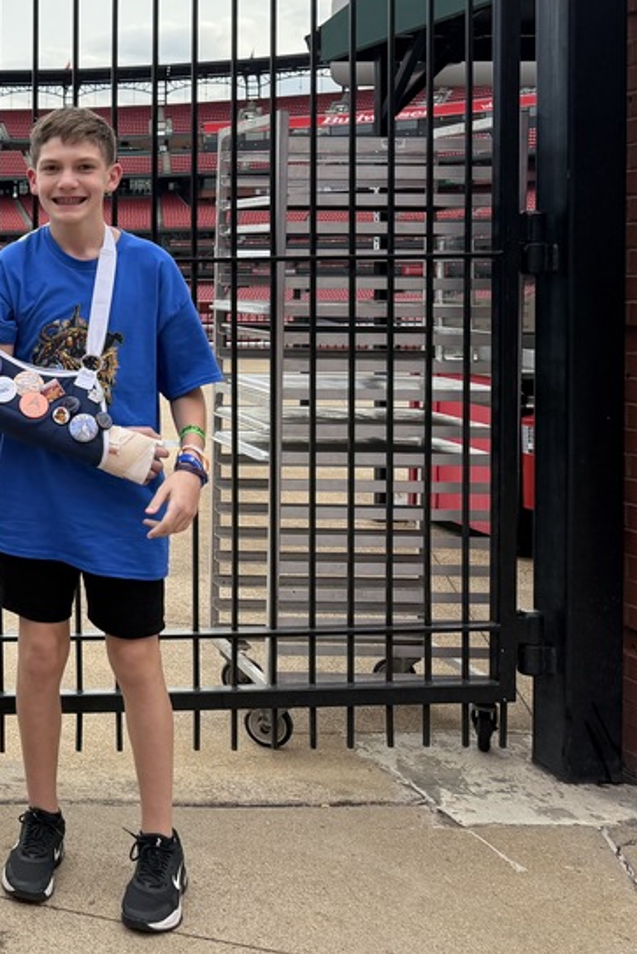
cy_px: 293
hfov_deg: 24.6
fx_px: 1247
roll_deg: +0.8
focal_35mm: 47
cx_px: -216
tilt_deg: -1.8
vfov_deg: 41.2
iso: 100
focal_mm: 6.76
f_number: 1.78
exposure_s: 1/1018
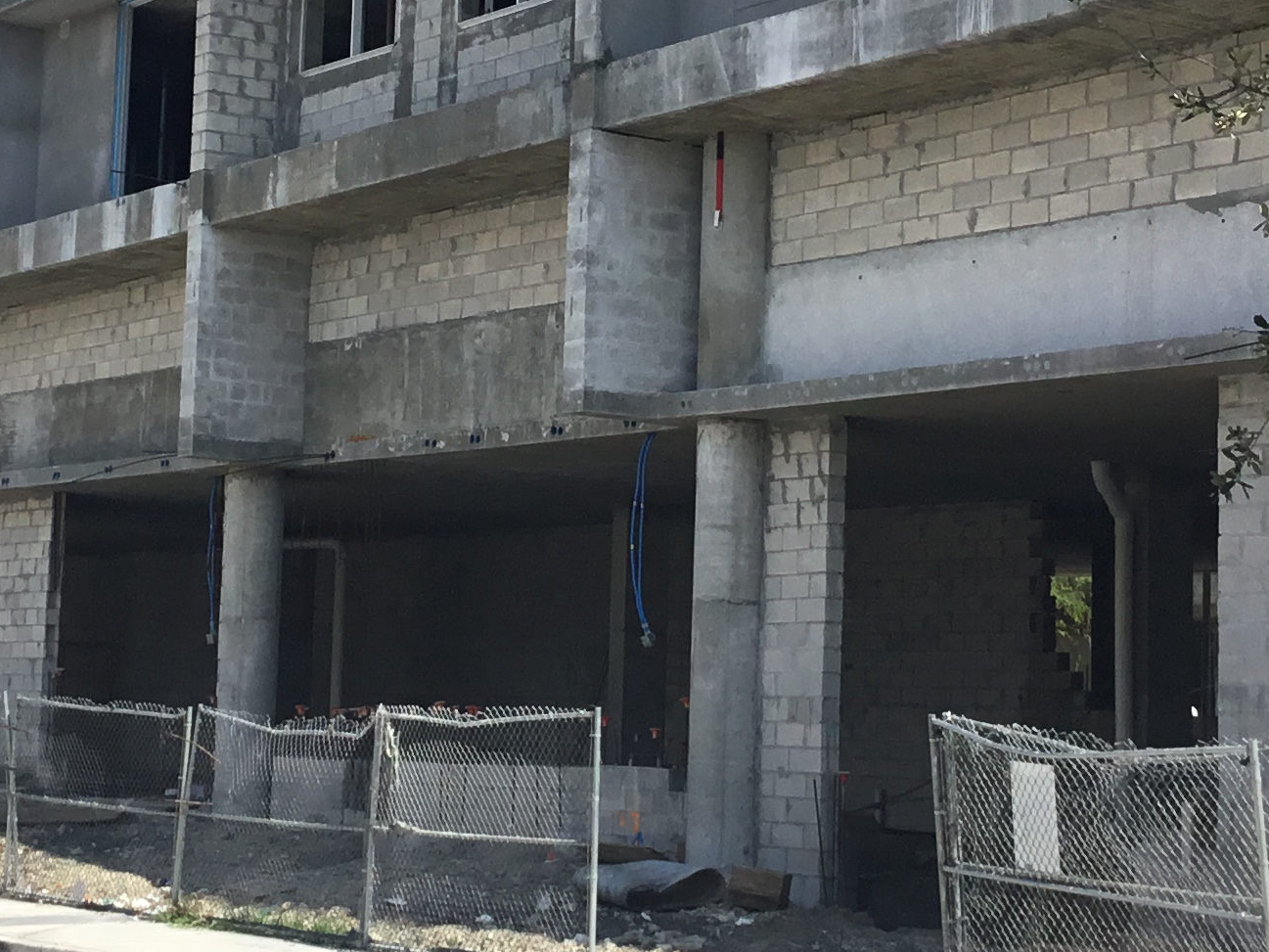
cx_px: 520
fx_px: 2860
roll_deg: -0.7
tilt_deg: +7.4
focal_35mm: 78
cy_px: 364
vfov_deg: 18.9
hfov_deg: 25.0
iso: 25
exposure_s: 1/1314
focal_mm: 3.3
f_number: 2.4
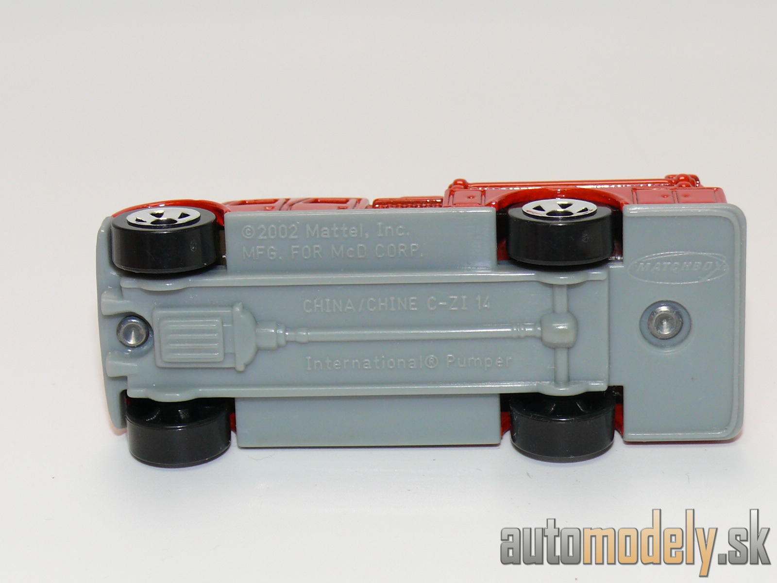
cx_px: 388
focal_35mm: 103
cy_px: 292
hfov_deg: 19.1
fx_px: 2312
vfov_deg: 14.4
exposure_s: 1/30
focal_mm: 13.5
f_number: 4
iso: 100
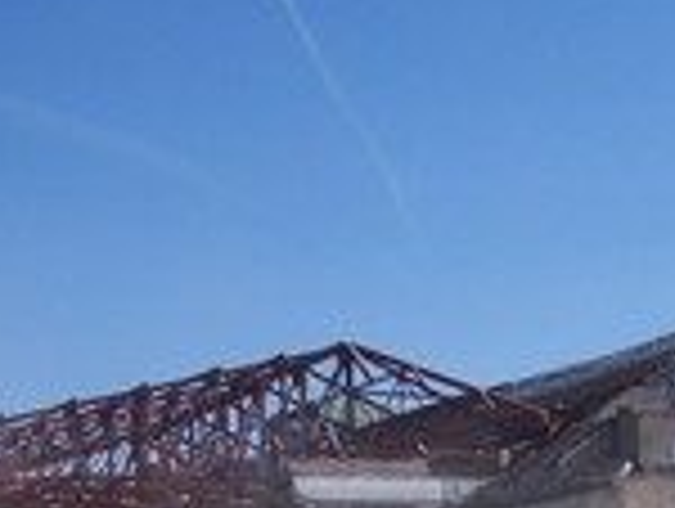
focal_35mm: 91
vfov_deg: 15.8
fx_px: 1777
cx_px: 198
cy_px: 557
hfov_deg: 21.4
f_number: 4.8
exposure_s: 1/1000
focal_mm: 8
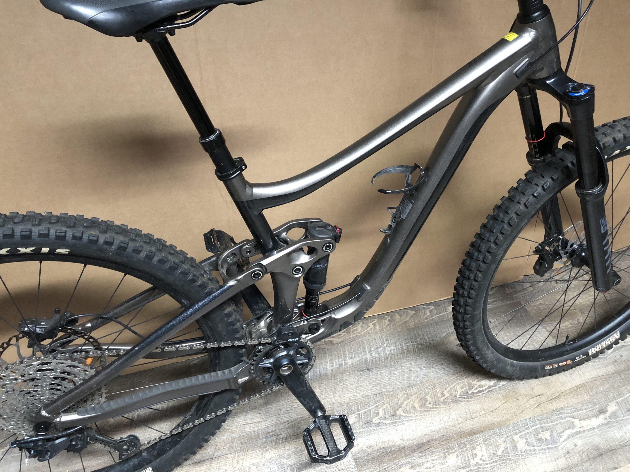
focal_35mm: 28
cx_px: 315
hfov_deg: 63.4
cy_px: 236
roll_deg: +0.0
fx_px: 510
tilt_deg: -38.2
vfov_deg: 49.7
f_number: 1.8
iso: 100
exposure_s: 1/5
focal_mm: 3.99
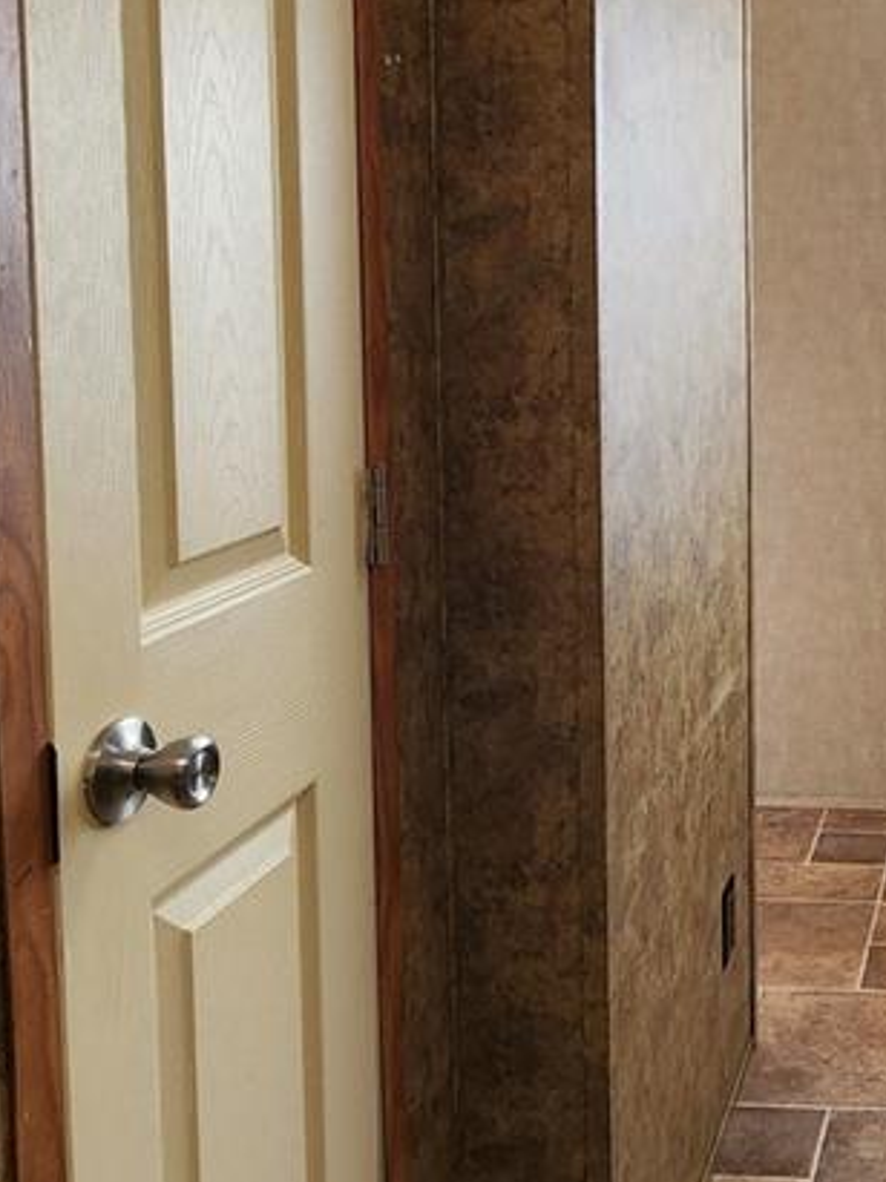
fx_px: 1297
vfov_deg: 48.0
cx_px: 912
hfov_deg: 34.0
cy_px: 377
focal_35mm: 38
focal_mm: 2.2
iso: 64
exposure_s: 1/60
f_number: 2.2
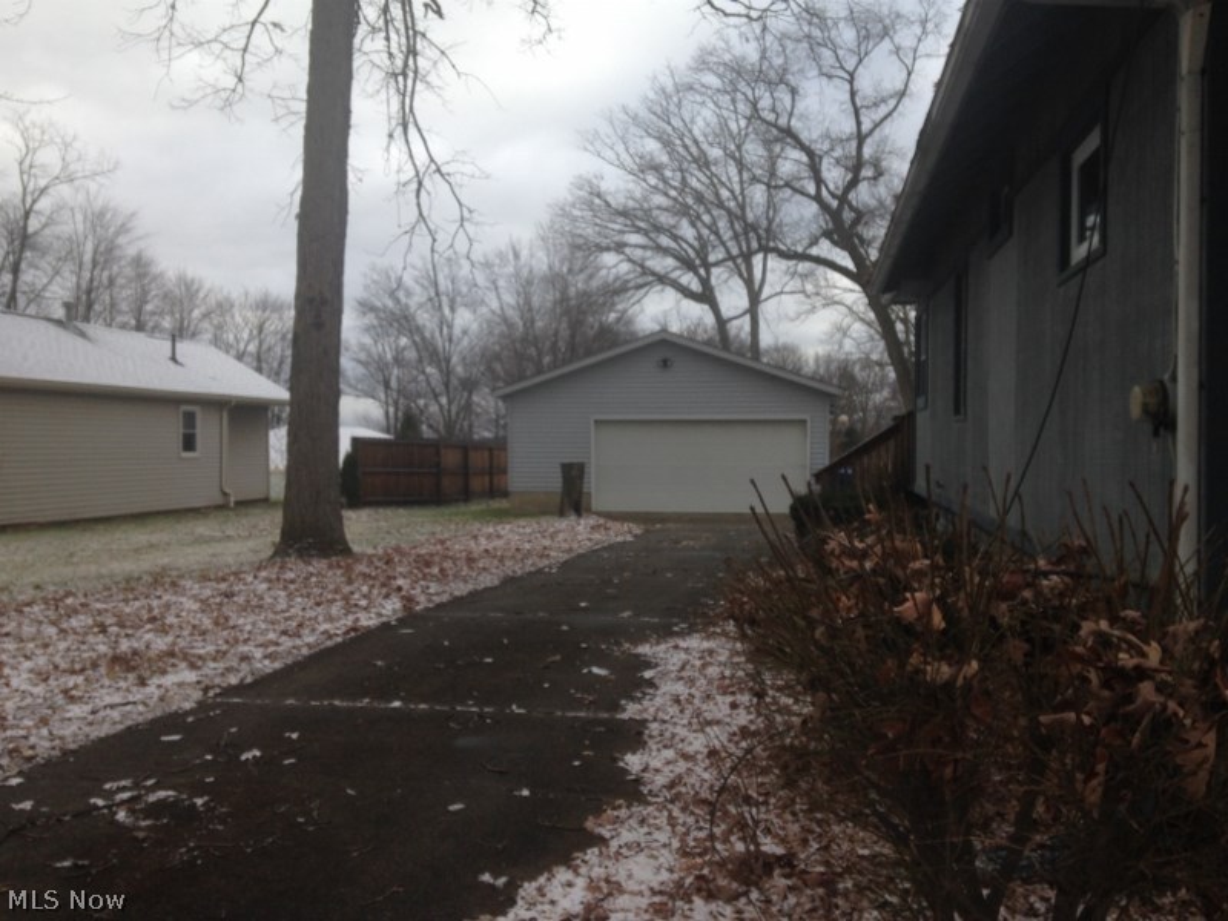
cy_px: 460
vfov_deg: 42.9
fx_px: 1171
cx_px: 614
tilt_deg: -2.3
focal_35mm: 33
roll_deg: +1.7
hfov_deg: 55.4
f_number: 2.4
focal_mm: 4.12
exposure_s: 1/361
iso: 50
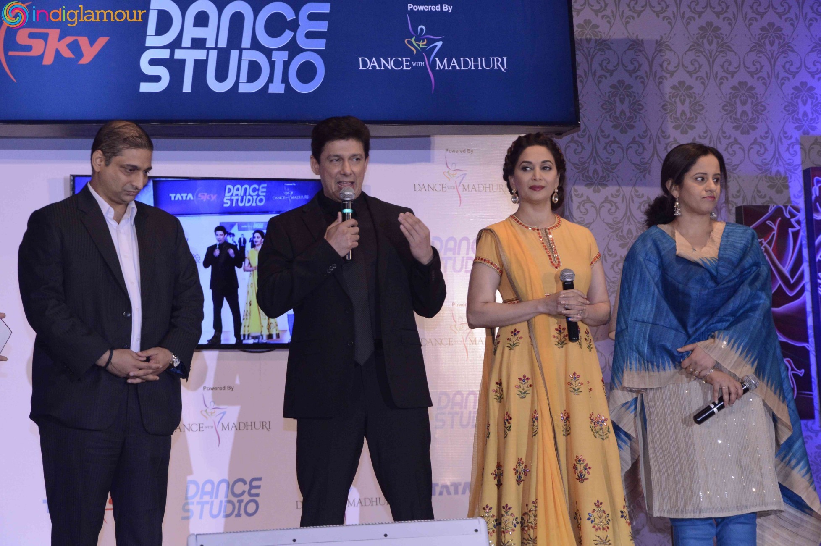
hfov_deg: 16.1
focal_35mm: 128
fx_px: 2905
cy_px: 273
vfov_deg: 10.7
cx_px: 410
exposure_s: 1/200
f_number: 9
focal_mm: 85
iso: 1600
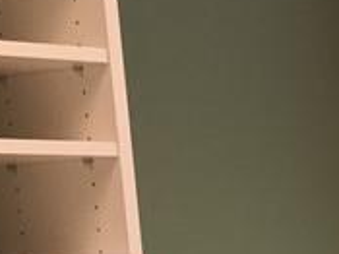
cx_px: 947
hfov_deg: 9.6
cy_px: 498
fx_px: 1664
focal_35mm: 170
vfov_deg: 8.3
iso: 25
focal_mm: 4.15
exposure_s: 1/30
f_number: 2.2
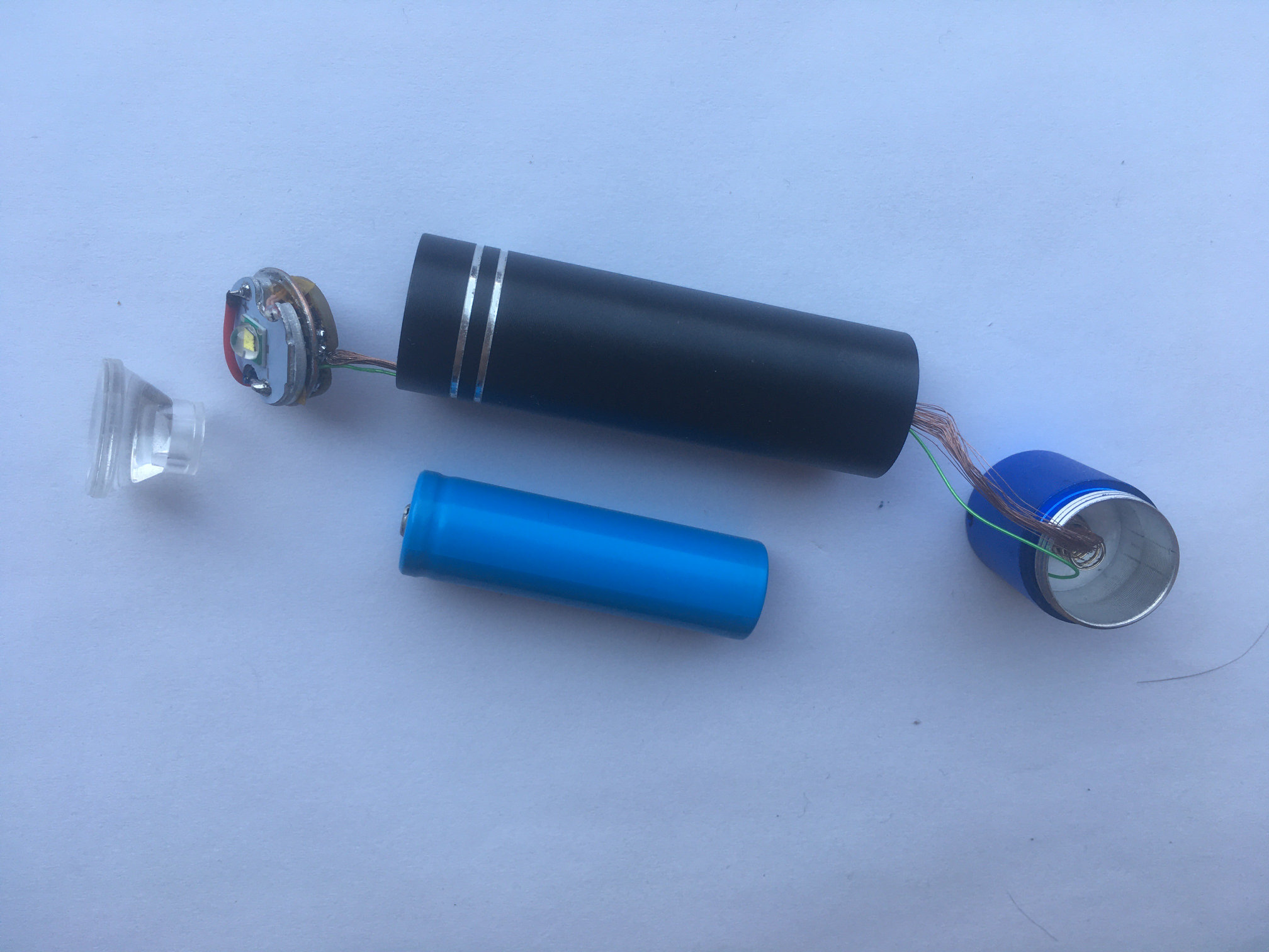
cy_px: 476
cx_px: 634
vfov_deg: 48.2
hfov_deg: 61.7
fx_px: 1063
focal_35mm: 29
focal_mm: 4.15
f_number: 2.2
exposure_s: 1/180
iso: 25
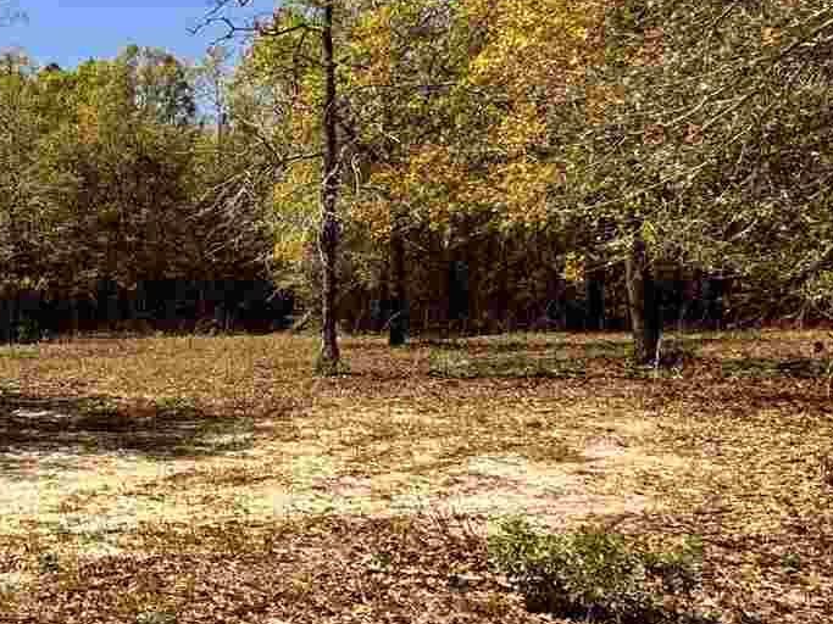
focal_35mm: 42
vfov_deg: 34.3
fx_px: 1011
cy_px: 358
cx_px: -59
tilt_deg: -3.6
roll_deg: +1.5
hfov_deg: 38.1
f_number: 2.2
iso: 50
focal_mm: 2.22
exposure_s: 1/1832
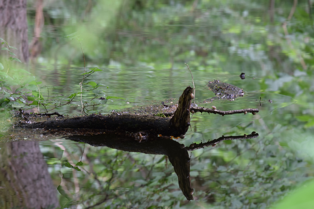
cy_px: 104
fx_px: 2551
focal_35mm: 292
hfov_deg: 7.0
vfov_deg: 4.7
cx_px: 157
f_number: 16
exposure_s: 1/2.5
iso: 200
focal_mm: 195
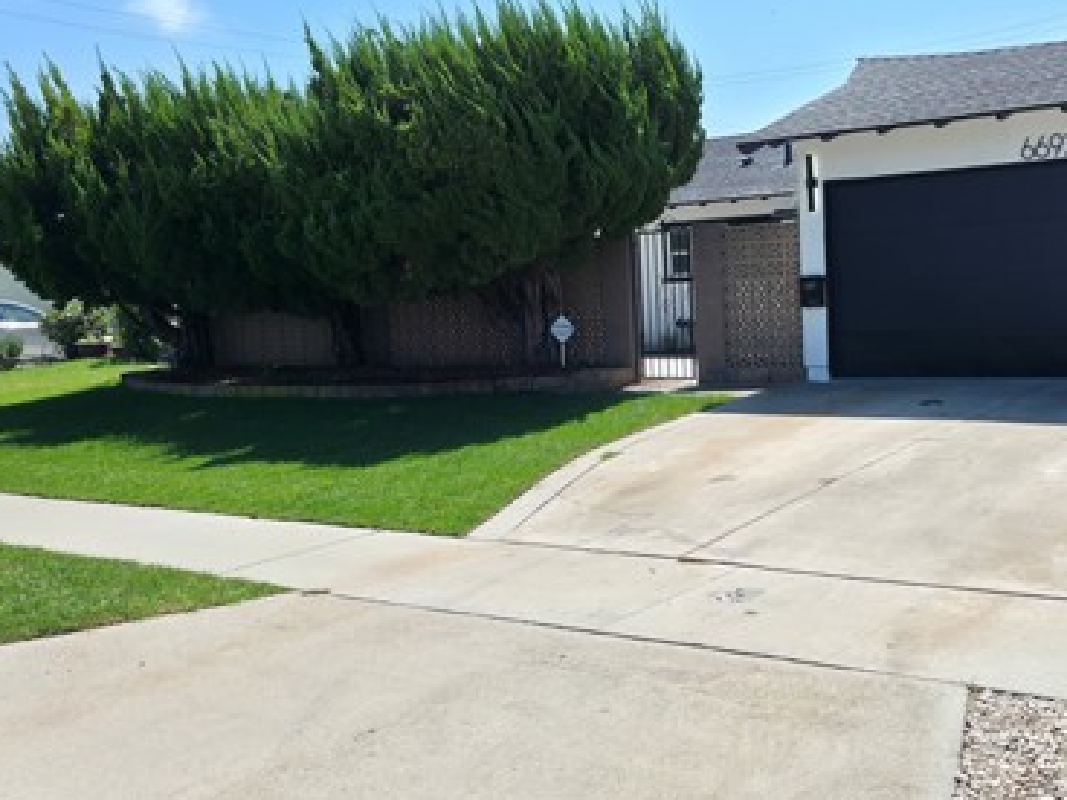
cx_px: 748
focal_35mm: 40
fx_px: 1233
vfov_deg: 35.9
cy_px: 351
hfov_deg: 45.7
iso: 50
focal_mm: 6.3
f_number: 1.7
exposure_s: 1/2842
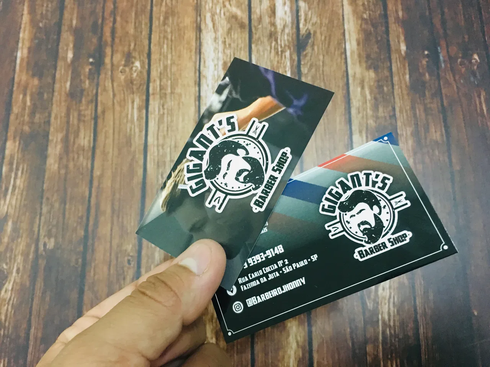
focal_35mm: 29
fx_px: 411
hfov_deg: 61.7
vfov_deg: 48.2
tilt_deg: -75.2
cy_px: 184
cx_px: 245
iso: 500
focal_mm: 4.15
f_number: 2.2
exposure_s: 1/15
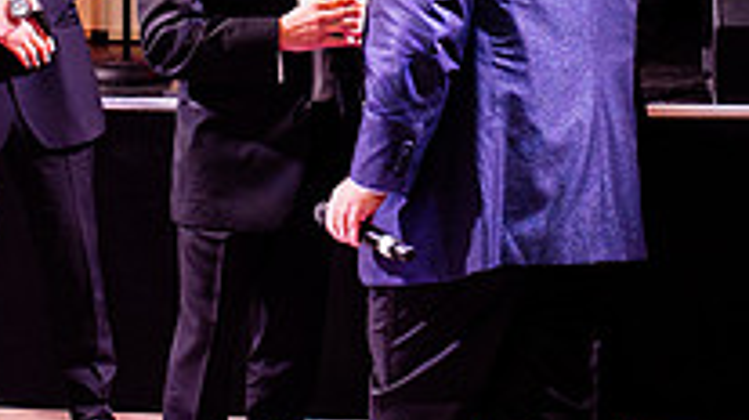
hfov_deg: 20.7
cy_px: -161
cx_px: 300
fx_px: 2044
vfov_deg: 11.4
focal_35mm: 103
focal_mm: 35
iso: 2000
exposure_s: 1/200
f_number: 5
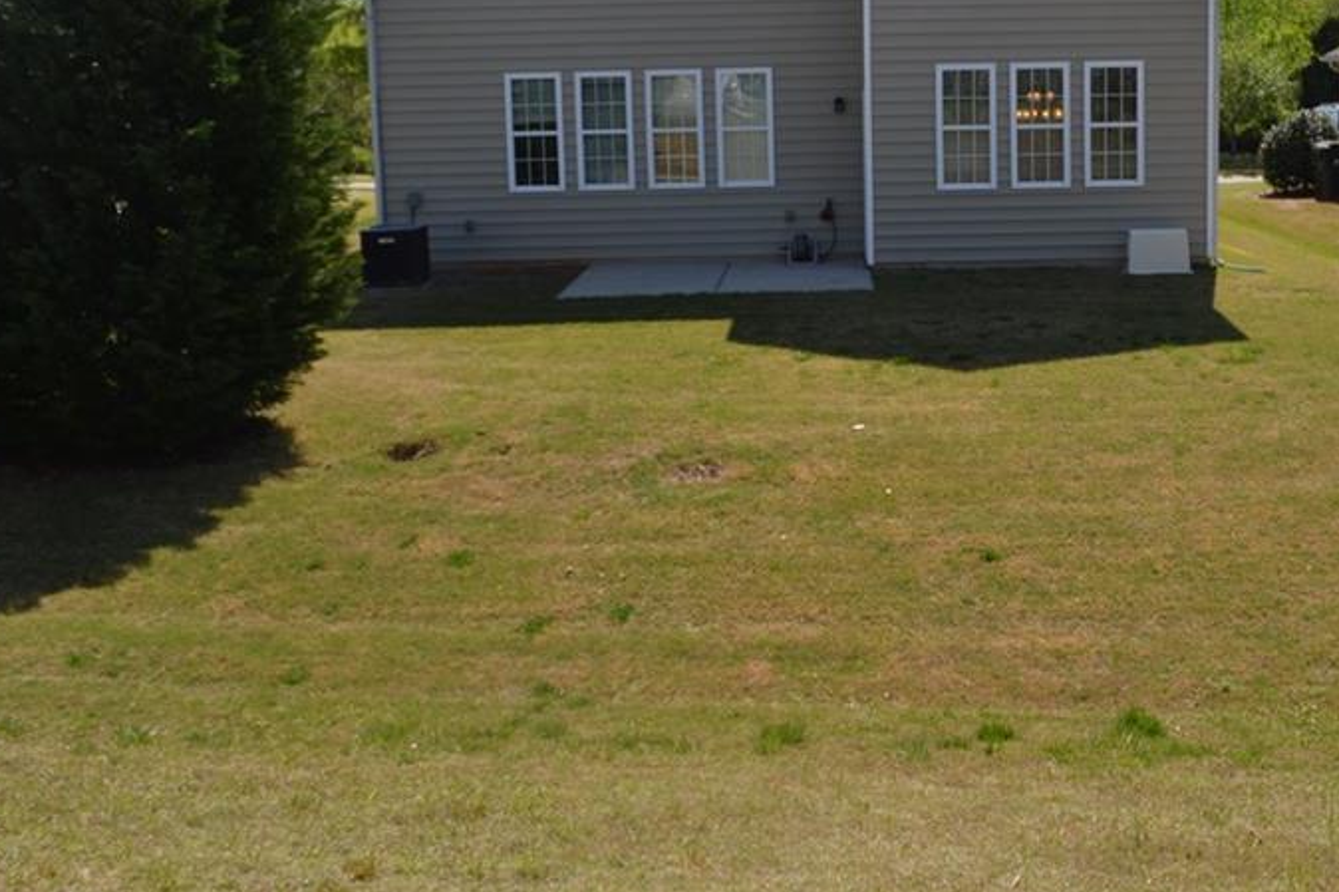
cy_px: 221
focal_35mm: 41
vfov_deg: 32.0
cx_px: 864
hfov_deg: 46.8
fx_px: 1525
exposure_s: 1/200
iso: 100
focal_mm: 18
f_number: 8
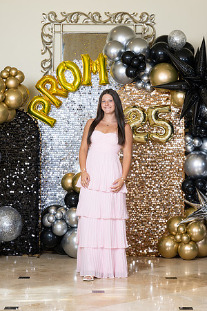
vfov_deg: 19.5
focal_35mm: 105
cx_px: 104
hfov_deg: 13.0
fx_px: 906
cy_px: 156
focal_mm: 105
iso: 320
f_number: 8
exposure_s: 1/100
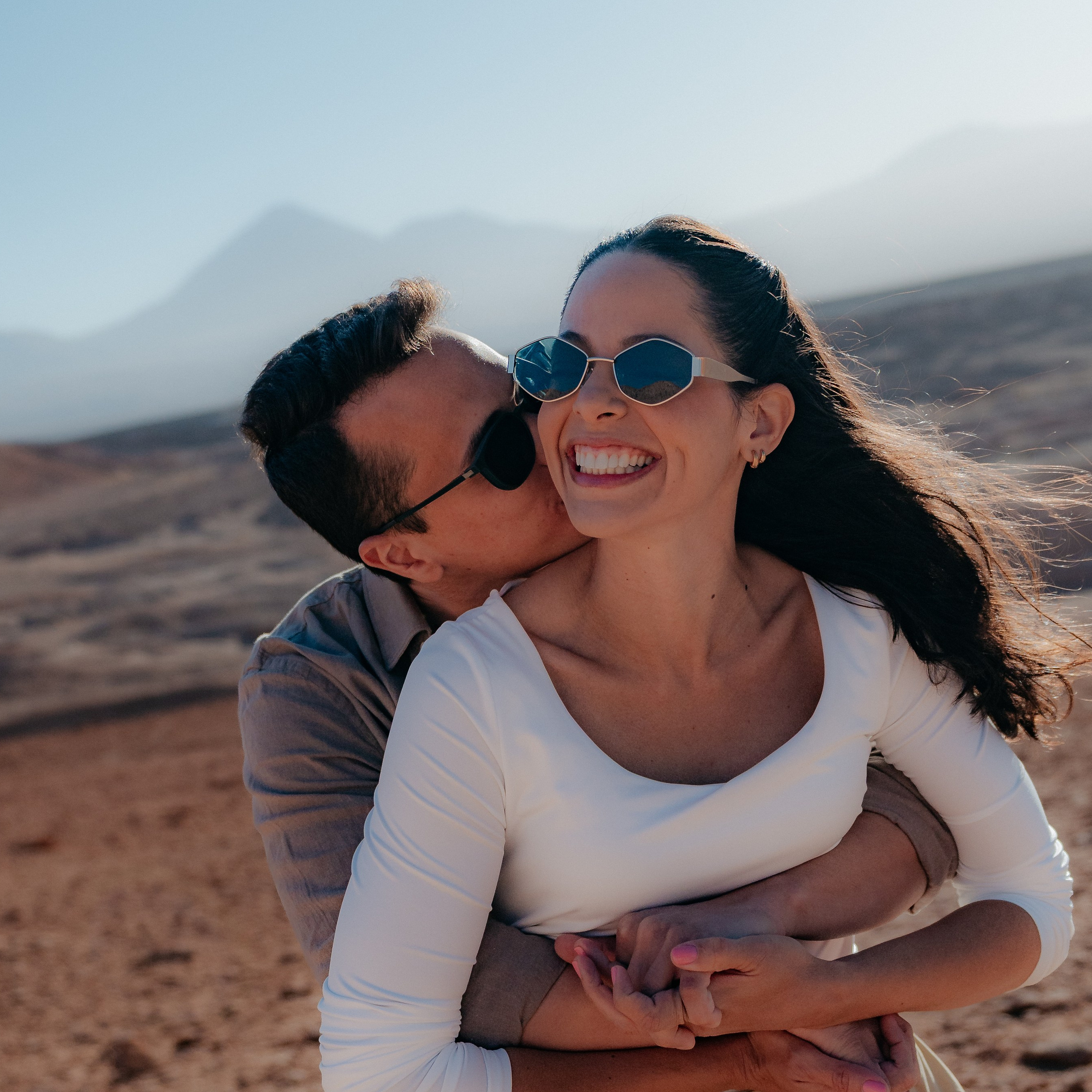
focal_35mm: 58
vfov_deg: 29.5
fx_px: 2070
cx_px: 547
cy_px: 468
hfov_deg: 29.6
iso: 320
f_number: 2.8
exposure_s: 1/3200
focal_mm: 30
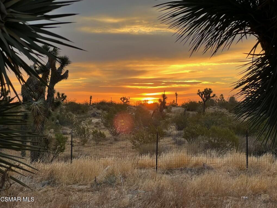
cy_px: 103
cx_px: 139
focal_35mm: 78
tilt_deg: +0.4
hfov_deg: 25.0
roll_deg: +0.8
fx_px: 624
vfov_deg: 18.9
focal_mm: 9
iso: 50
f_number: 2.8
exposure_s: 1/99
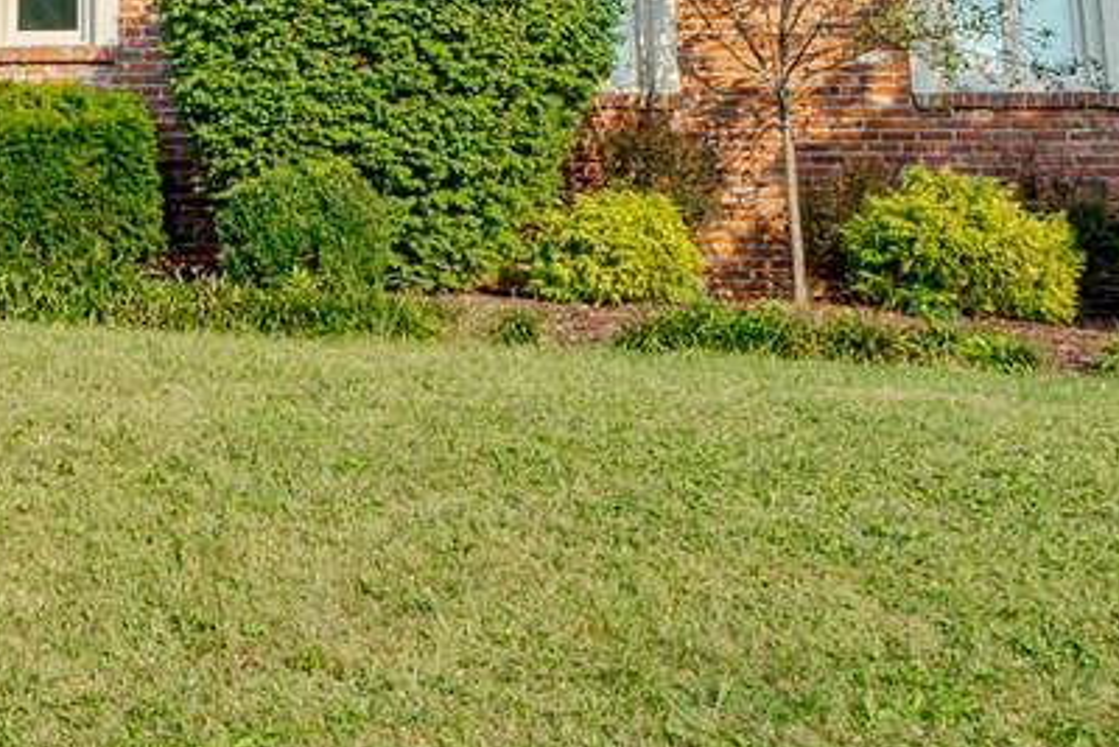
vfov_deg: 16.3
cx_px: -215
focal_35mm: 80
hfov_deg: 23.3
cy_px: -197
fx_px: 2487
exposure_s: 1/2000
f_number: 5.6
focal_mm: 25
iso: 800
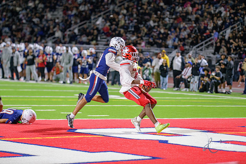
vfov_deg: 8.9
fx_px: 1059
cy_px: 82
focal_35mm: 155
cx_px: 123
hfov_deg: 13.2
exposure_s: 1/250
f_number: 2.8
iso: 2000
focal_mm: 155
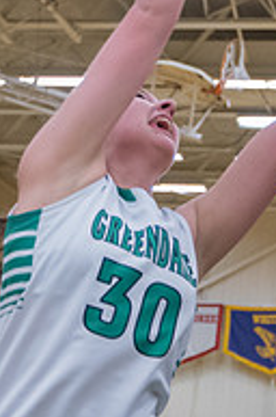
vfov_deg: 14.0
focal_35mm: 147
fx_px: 1696
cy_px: 238
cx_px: 184
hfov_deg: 9.3
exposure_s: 1/320
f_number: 5.6
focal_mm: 42
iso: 8000
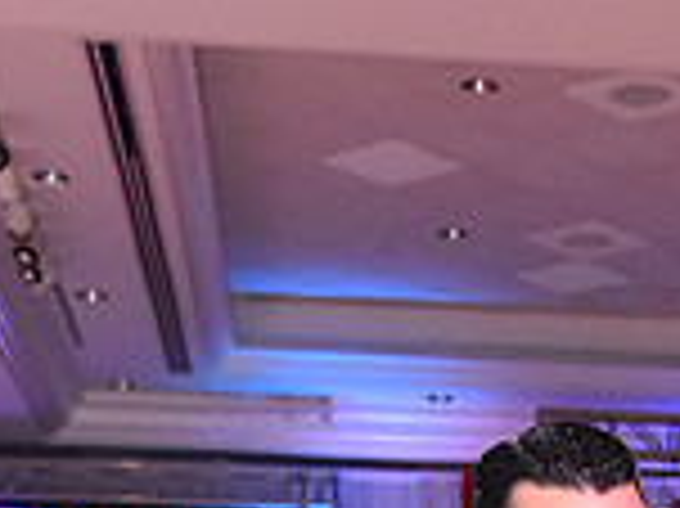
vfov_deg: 10.3
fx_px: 2473
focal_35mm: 126
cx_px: 633
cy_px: 1191
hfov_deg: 15.4
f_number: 6.3
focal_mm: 34
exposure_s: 1/320
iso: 2500
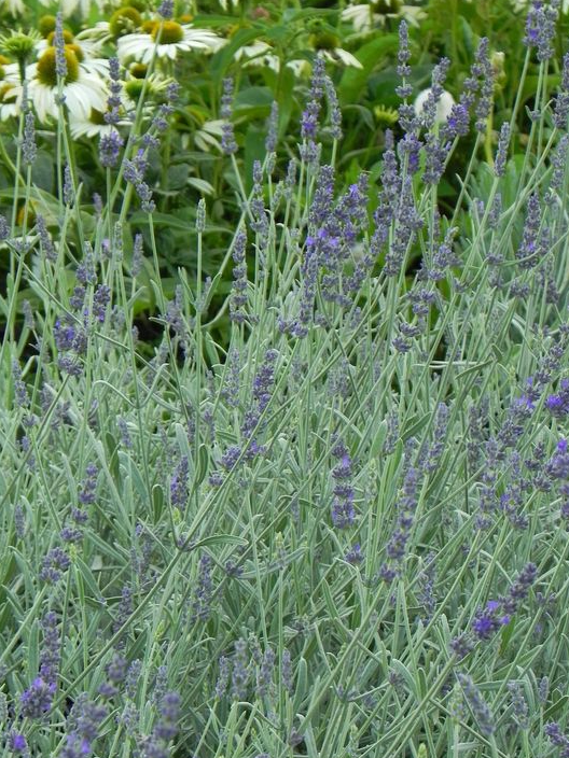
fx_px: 4581
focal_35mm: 209
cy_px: 356
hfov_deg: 7.1
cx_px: 269
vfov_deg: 9.5
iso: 160
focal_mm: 32.7
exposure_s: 1/50
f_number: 5
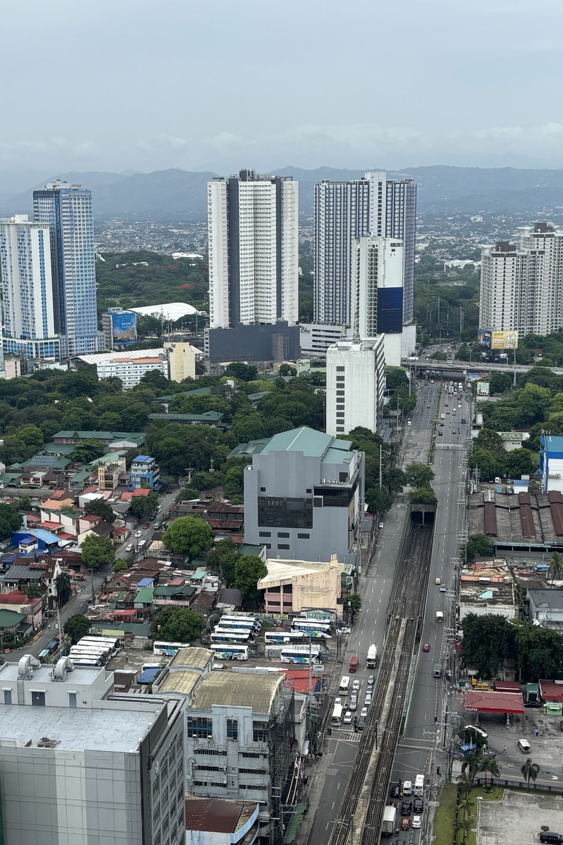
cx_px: 8
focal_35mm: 37
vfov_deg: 51.9
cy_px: 428
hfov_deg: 33.1
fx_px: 868
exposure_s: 1/3106
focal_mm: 5.96
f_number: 1.6
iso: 50
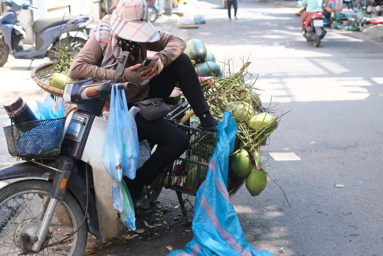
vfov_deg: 25.5
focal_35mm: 53
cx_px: 192
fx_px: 564
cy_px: 128
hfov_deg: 37.5
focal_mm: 35
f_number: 2.8
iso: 320
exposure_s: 1/340
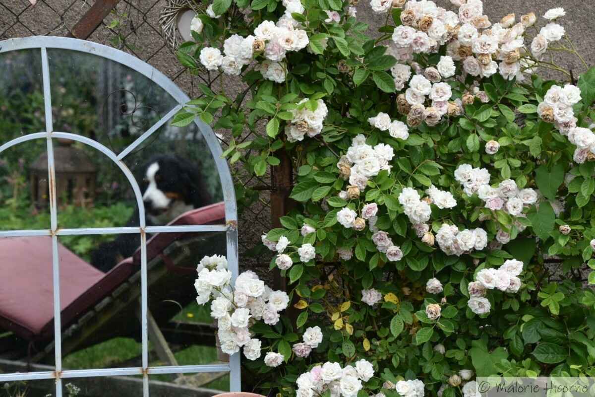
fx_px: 1735
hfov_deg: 19.5
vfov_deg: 13.0
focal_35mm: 105
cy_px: 198
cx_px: 298
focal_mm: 70
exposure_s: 1/250
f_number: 8
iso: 180
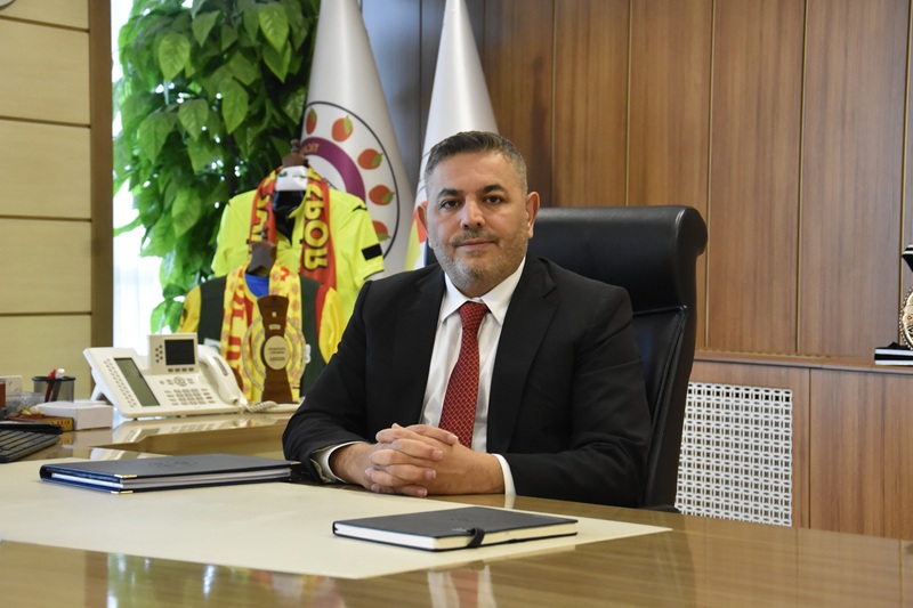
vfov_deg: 18.2
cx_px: 456
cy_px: 304
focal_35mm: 75
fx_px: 1902
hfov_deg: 27.0
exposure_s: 1/60
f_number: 5
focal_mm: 50
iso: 3200
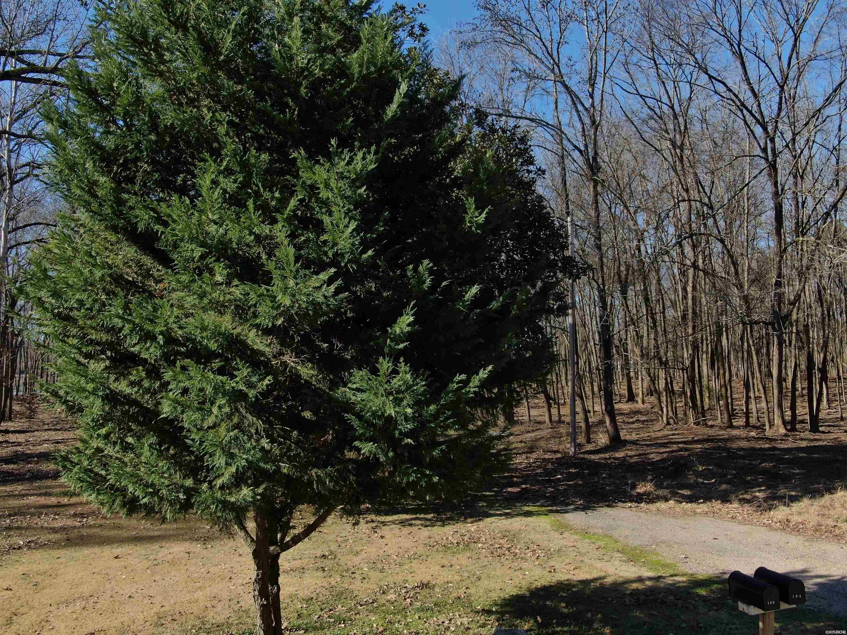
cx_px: 424
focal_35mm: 33
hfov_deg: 55.4
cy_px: 318
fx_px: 807
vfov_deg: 42.9
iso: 100
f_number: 3.2
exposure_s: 1/800
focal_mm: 5.57
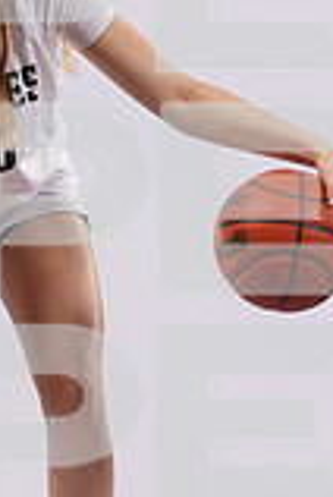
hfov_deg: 6.9
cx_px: -94
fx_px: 2749
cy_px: 201
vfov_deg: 10.3
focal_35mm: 199
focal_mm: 70
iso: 160
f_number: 11
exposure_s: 1/125
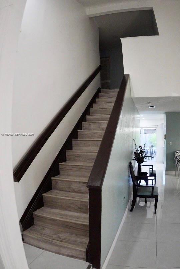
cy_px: 134
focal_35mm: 22
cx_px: 90
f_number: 1.4
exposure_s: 1/4000
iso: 6400
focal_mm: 15
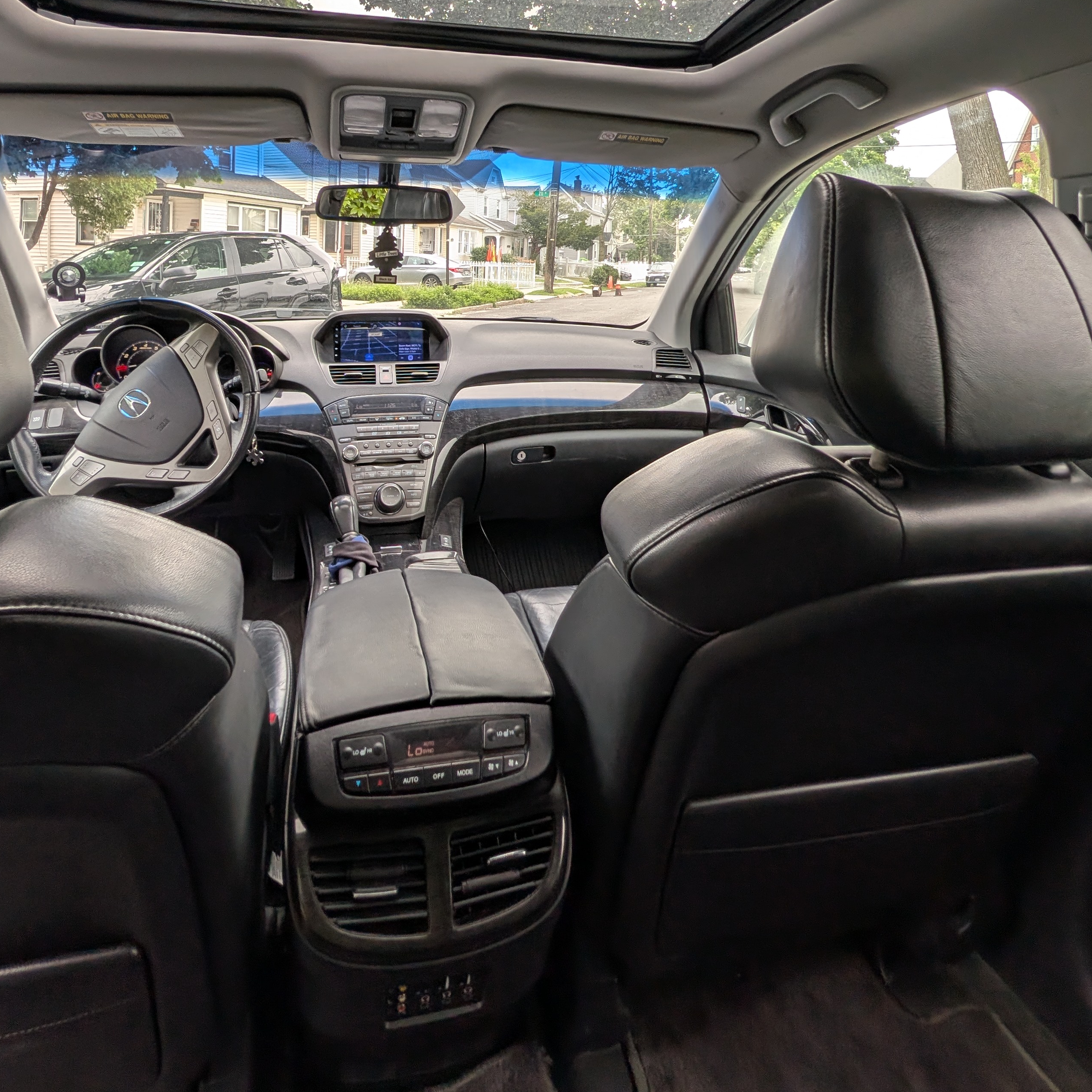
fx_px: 607
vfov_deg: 78.3
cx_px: 497
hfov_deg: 83.8
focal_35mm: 17
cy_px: 286
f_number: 1.7
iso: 53
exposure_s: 1/173
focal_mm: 2.02
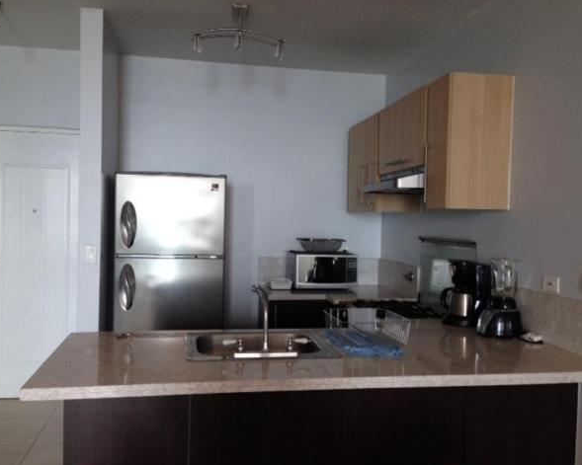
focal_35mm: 35
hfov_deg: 51.5
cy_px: 234
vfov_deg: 42.2
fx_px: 603
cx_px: 286
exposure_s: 1/20
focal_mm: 4.12
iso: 64
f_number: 2.4
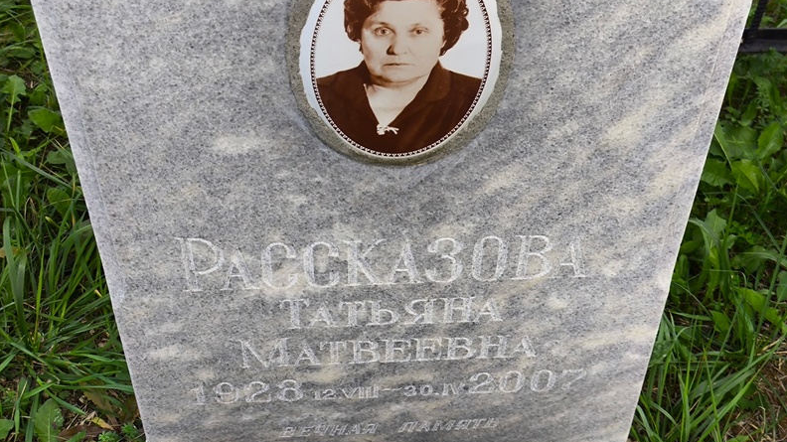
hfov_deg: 37.9
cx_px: 395
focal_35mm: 55
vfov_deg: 21.7
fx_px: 1147
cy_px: 286
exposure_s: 1/259
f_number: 1.7
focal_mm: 4.71
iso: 50
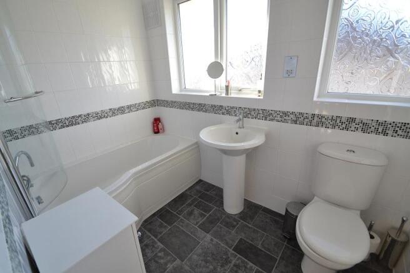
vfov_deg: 77.3
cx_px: 205
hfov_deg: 100.4
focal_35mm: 15
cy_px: 136
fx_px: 171
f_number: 5.6
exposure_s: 1/125
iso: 400
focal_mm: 10
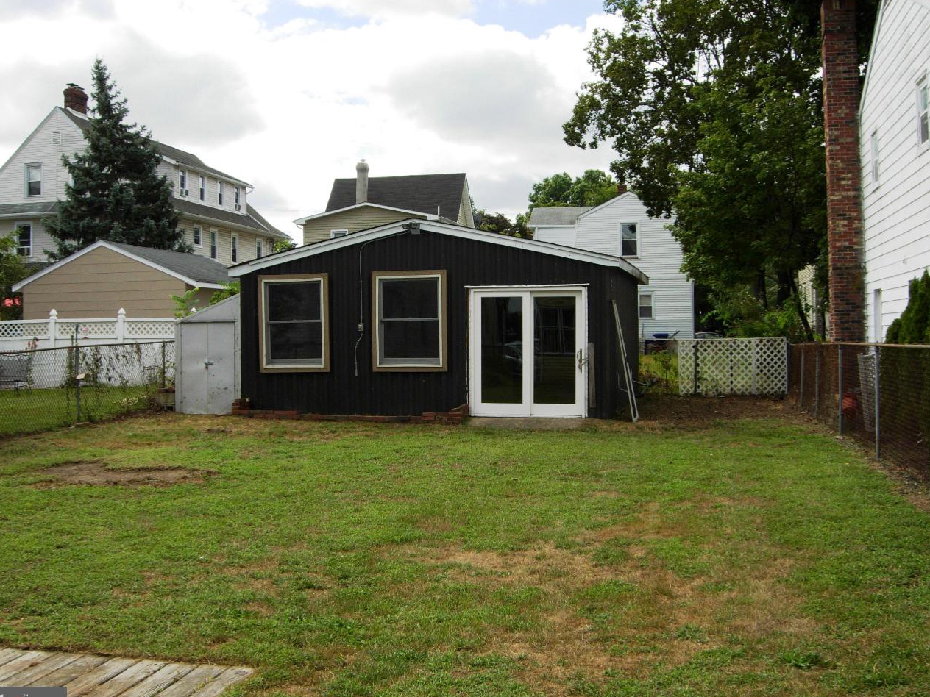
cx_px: 468
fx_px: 1102
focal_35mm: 41
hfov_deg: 45.8
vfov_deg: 35.1
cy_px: 332
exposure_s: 1/483
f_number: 4.3
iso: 50
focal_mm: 7.5
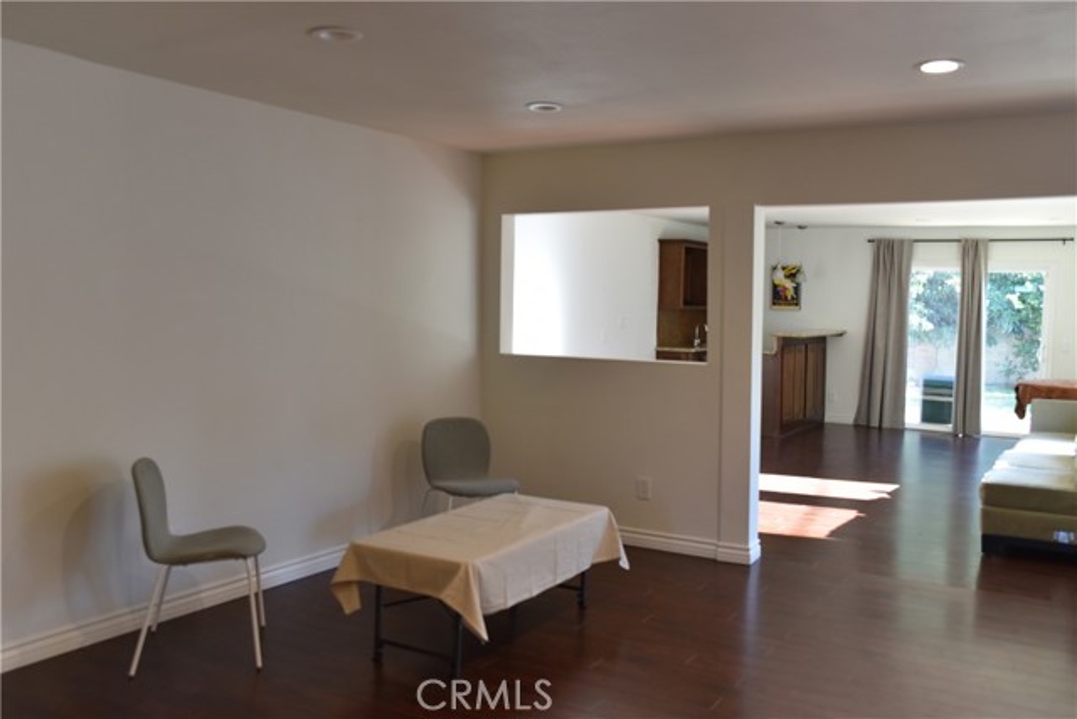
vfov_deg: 41.1
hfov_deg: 58.7
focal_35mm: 32
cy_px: 360
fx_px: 957
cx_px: 538
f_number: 4.5
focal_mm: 32
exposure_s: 1/80
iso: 800
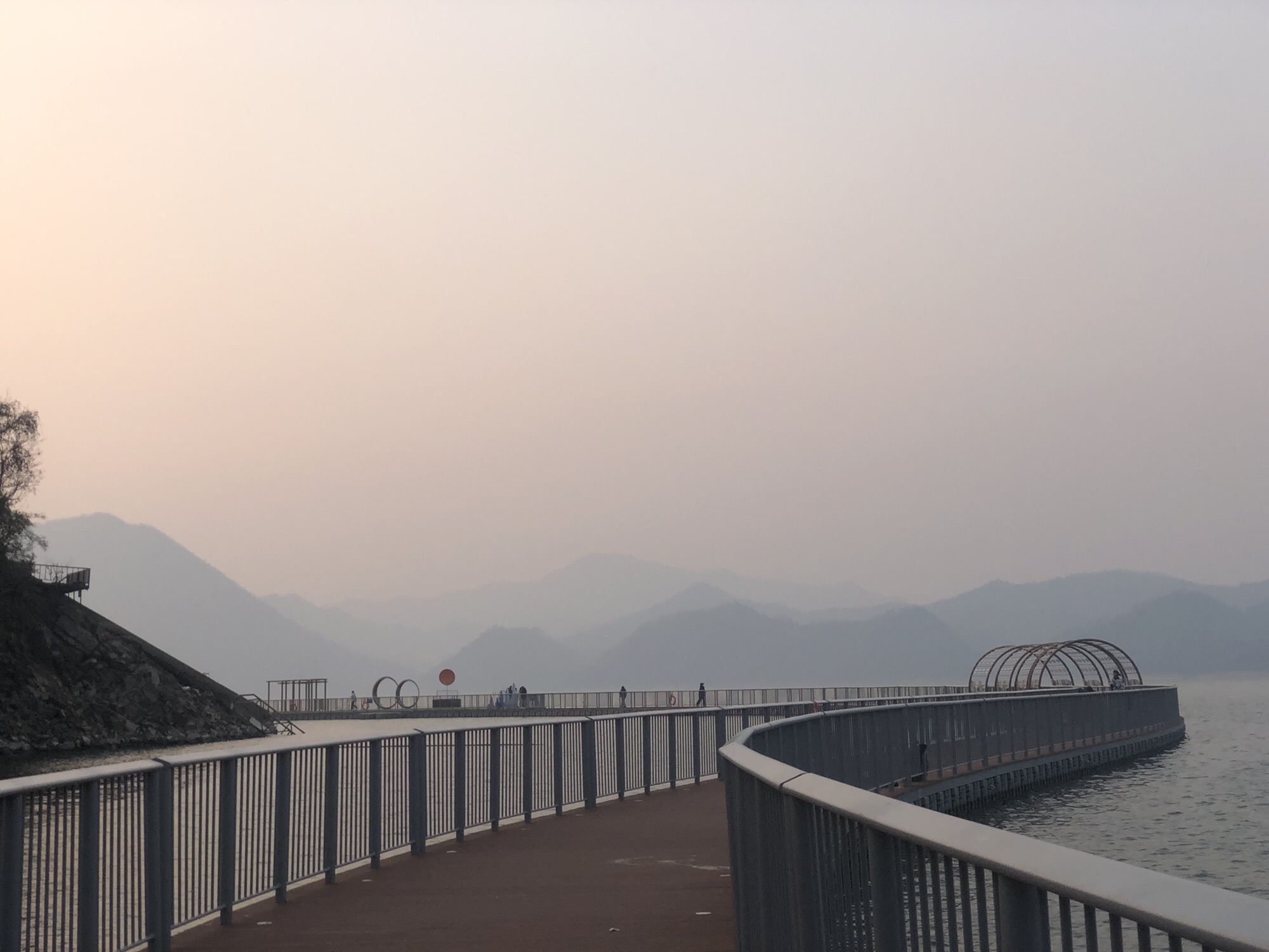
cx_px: 634
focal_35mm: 52
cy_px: 476
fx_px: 1906
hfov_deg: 36.8
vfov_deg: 28.0
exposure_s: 1/600
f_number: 2.4
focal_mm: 6
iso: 32
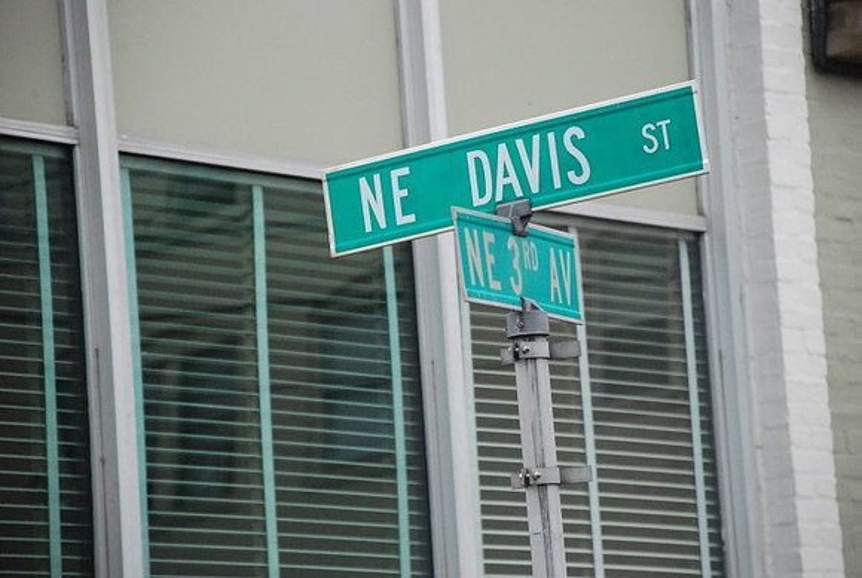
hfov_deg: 10.1
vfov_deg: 6.8
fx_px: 4857
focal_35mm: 202
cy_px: 289
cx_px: 431
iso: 1600
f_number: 5.6
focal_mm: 135
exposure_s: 1/2000
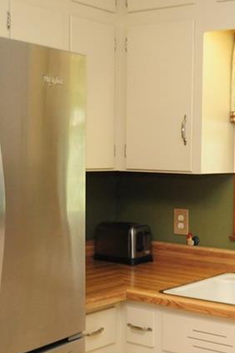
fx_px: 1030
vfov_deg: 19.3
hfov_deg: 12.9
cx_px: 227
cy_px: 240
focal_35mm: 105
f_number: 3.2
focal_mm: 29
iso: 1250
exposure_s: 1/250
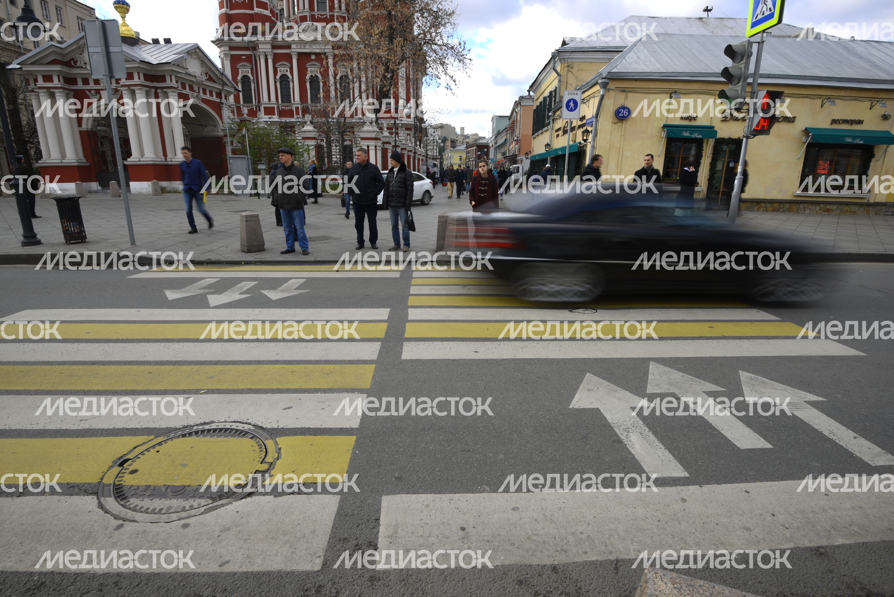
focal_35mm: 18
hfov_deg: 90.0
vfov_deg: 67.4
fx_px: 447
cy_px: 298
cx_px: 447
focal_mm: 18
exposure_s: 1/13
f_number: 11
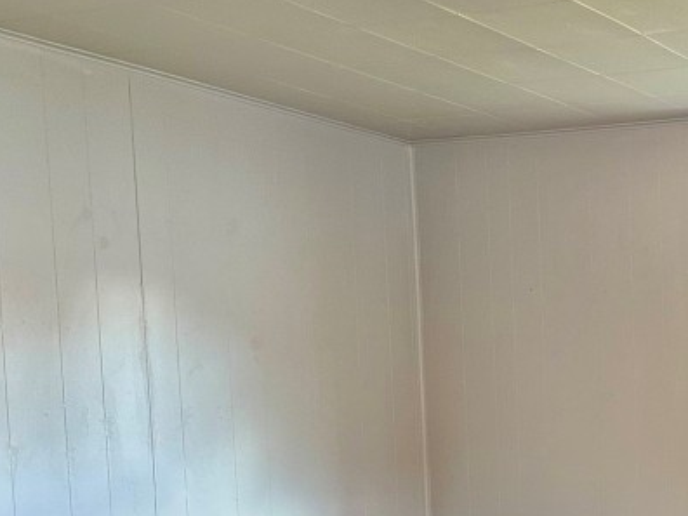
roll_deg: +0.3
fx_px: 1232
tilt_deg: -4.3
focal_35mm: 62
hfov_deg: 27.4
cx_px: 829
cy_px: 519
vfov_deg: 22.7
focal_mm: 6.86
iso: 250
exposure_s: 1/60
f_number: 1.78
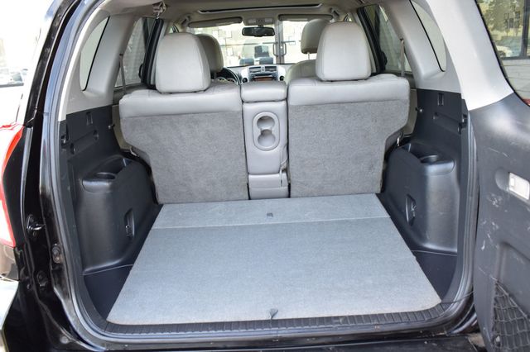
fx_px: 441
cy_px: 176
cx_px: 265
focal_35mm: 30
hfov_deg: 62.0
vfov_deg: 43.6
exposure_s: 1/20
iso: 400
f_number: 6.3
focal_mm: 20
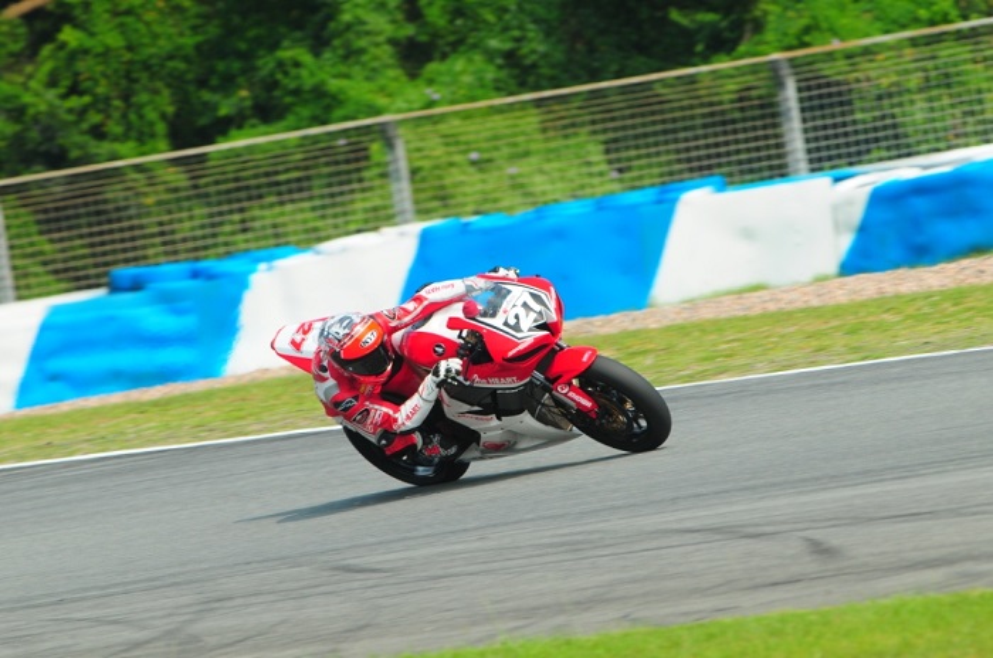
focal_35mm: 630
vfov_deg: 2.2
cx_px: 496
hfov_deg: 3.3
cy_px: 329
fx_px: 17346
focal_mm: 420
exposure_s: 1/400
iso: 200
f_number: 10
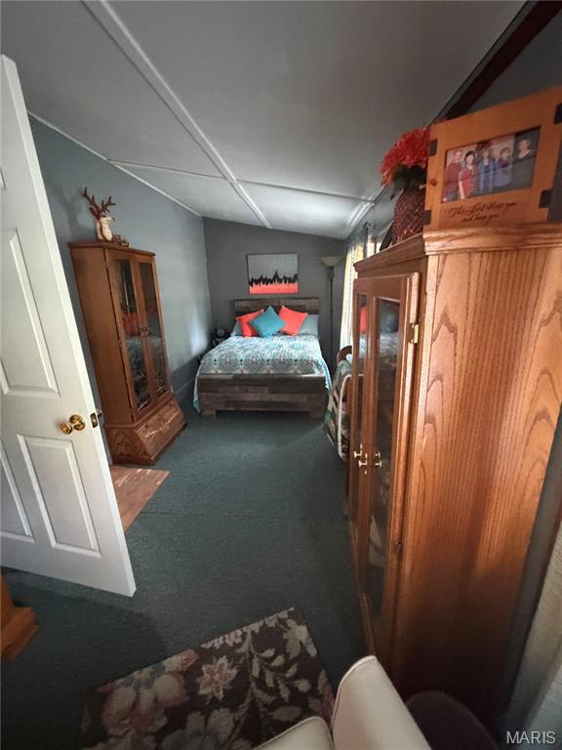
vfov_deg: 102.1
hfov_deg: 85.7
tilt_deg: -16.8
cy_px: 375
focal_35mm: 14
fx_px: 303
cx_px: 281
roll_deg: +3.3
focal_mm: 2.22
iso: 1600
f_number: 2.2
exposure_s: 1/40
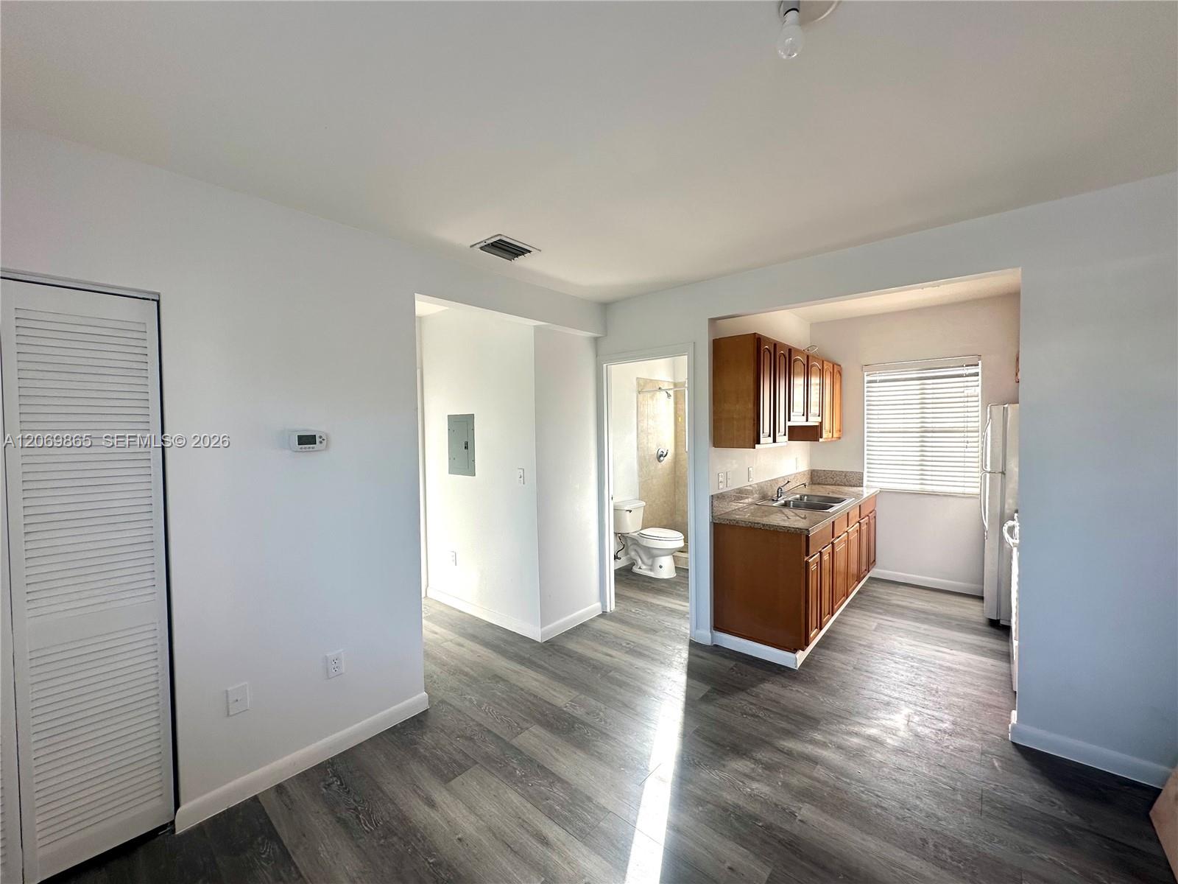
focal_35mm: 14
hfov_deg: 102.1
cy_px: 442
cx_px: 589
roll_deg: +0.7
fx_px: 476
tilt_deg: -0.9
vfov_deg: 85.7
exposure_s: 1/99
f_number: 2.2
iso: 40
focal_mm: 2.22
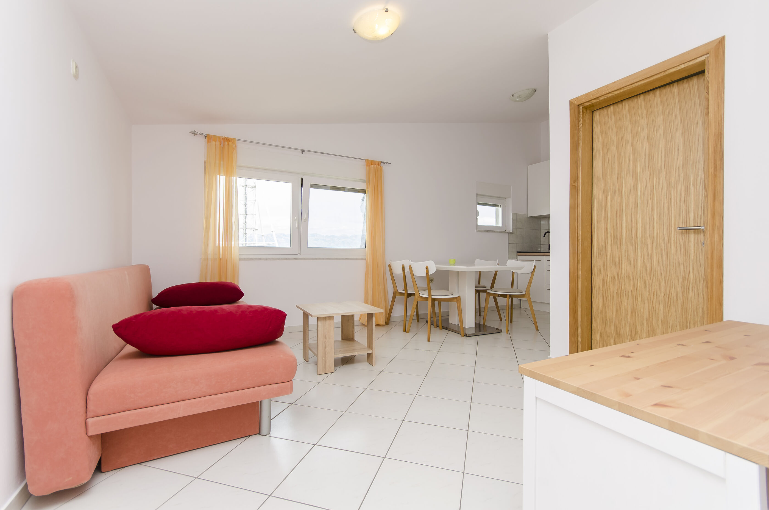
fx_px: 320
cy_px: 255
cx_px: 384
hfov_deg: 100.5
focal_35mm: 15
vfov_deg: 77.1
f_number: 6.3
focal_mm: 10
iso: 100
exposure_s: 1/100
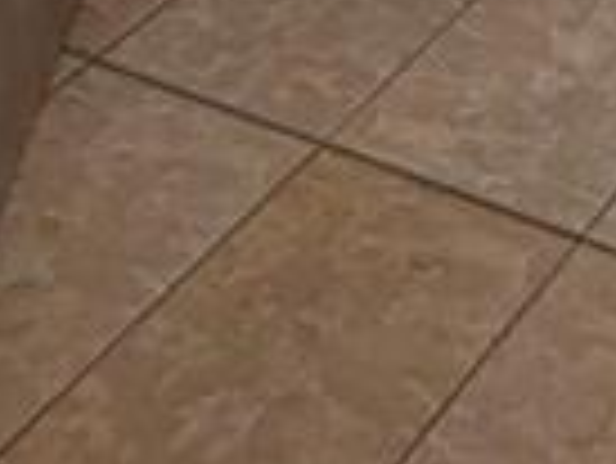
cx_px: 1349
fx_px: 1354
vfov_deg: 11.7
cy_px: -883
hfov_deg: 16.5
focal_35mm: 76
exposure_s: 1/50
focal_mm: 2.2
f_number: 1.9
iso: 400
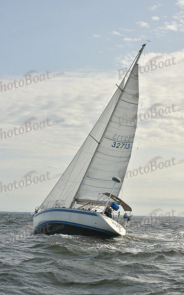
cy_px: 148
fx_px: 578
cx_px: 91
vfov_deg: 28.6
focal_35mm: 72
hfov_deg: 18.1
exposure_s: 1/800
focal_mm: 70
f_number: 9
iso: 250
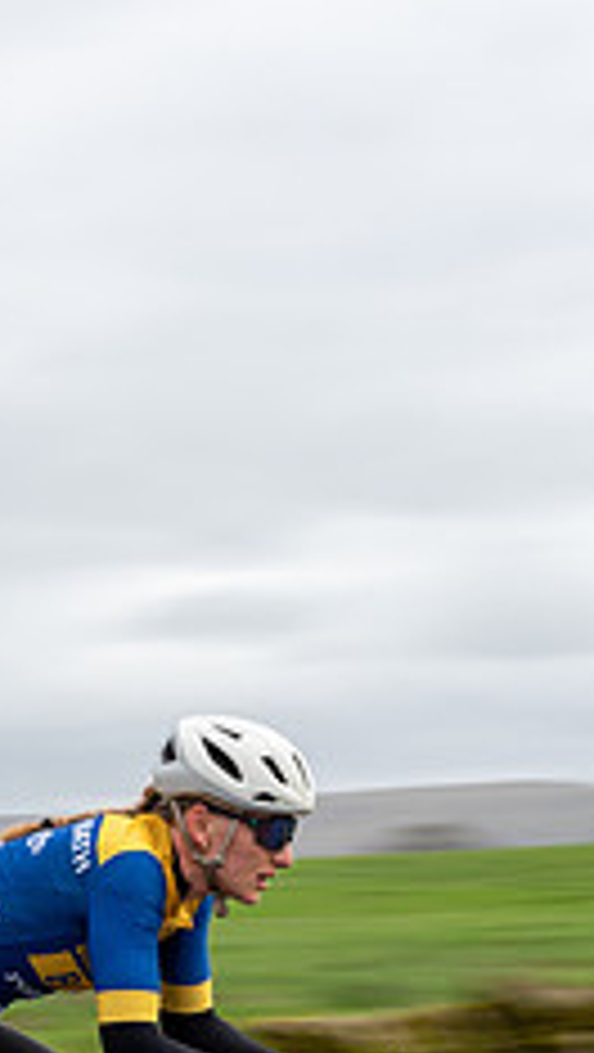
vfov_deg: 15.8
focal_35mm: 135
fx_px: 3772
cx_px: 94
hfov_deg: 9.0
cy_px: 866
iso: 100
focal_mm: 52
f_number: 11
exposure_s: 1/60
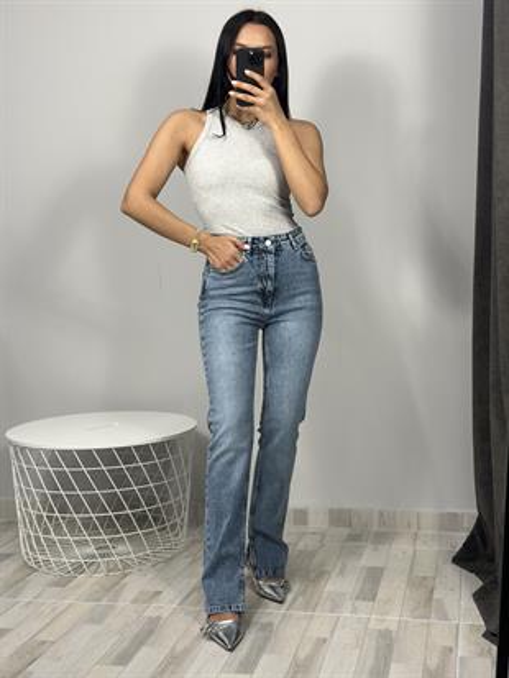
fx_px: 941
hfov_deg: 30.3
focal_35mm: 48
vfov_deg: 39.6
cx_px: 254
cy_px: 339
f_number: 1.78
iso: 100
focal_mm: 6.86
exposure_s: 1/100
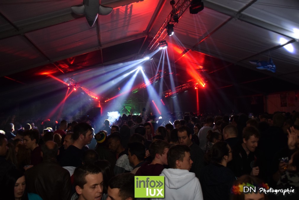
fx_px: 262
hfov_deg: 59.5
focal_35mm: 32
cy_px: 100
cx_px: 150
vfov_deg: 41.7
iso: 1600
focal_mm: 21
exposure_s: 1/40
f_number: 3.5
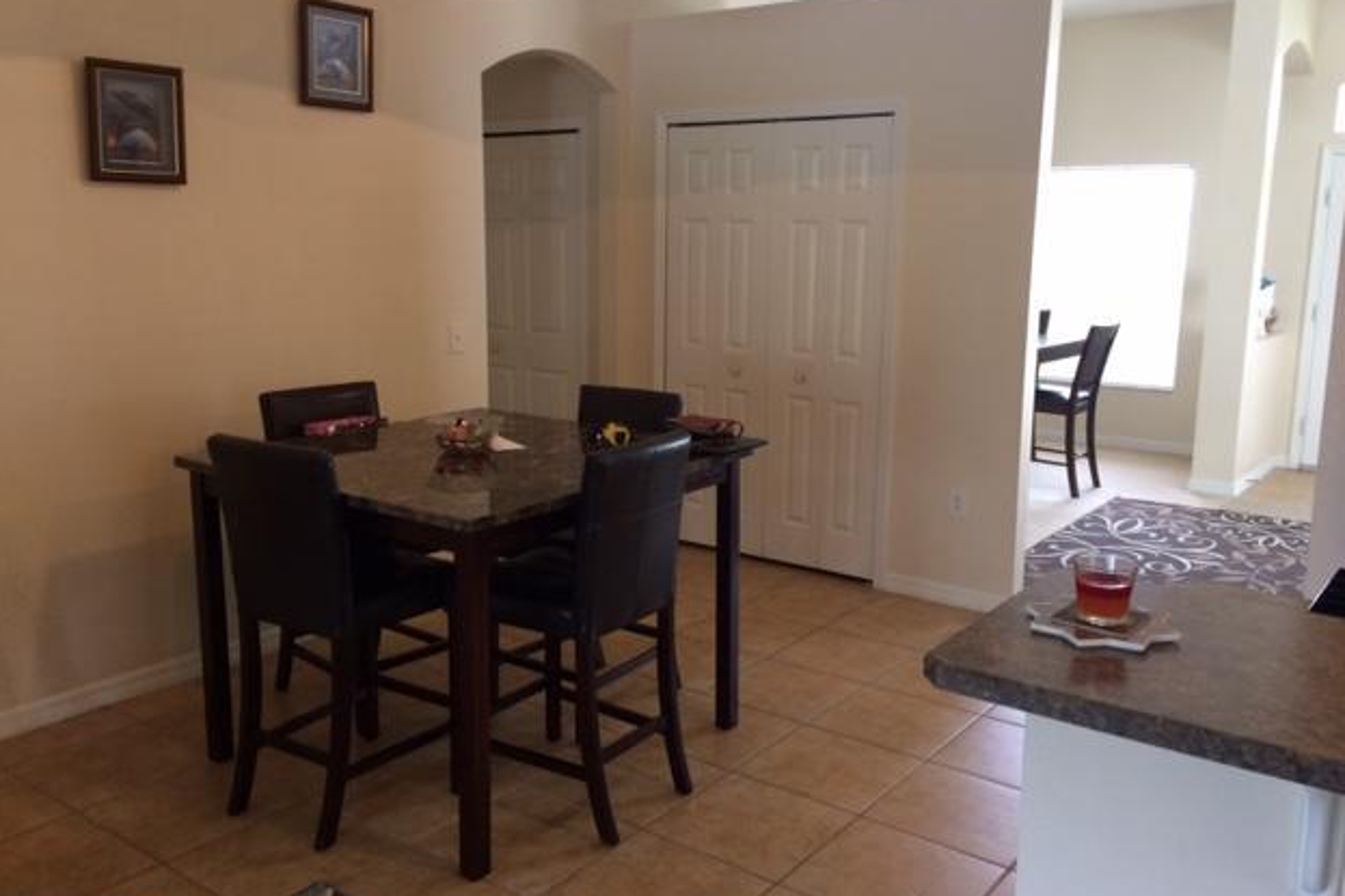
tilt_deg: -11.4
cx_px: 689
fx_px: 1158
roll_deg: -0.5
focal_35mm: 31
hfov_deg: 60.3
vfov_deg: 42.3
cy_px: 436
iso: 80
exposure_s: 1/30
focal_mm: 4.15
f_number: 2.2
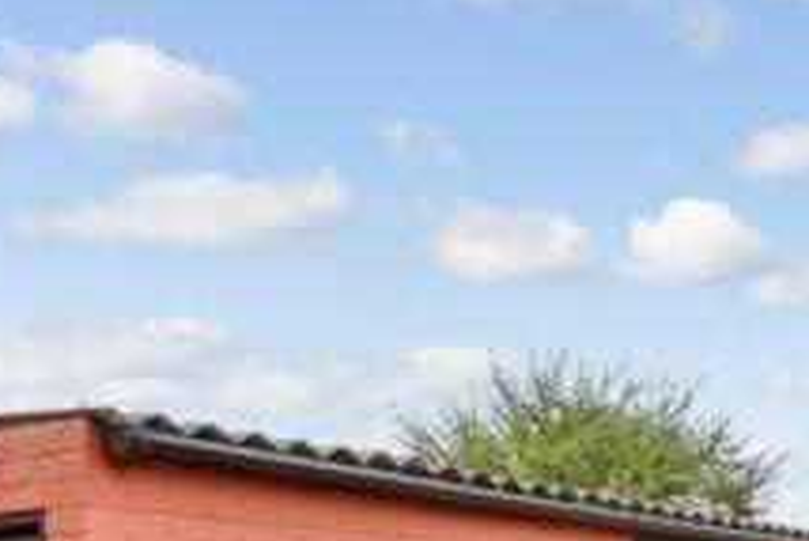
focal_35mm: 46
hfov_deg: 34.3
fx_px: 1034
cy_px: 630
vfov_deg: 26.4
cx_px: 970
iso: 400
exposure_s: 1/320
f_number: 7.1
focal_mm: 10
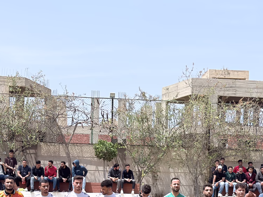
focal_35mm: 88
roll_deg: -1.7
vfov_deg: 16.5
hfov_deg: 22.2
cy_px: 184
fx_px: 669
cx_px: 163
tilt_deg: +0.6
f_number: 1.78
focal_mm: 6.76
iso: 80
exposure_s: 1/5618
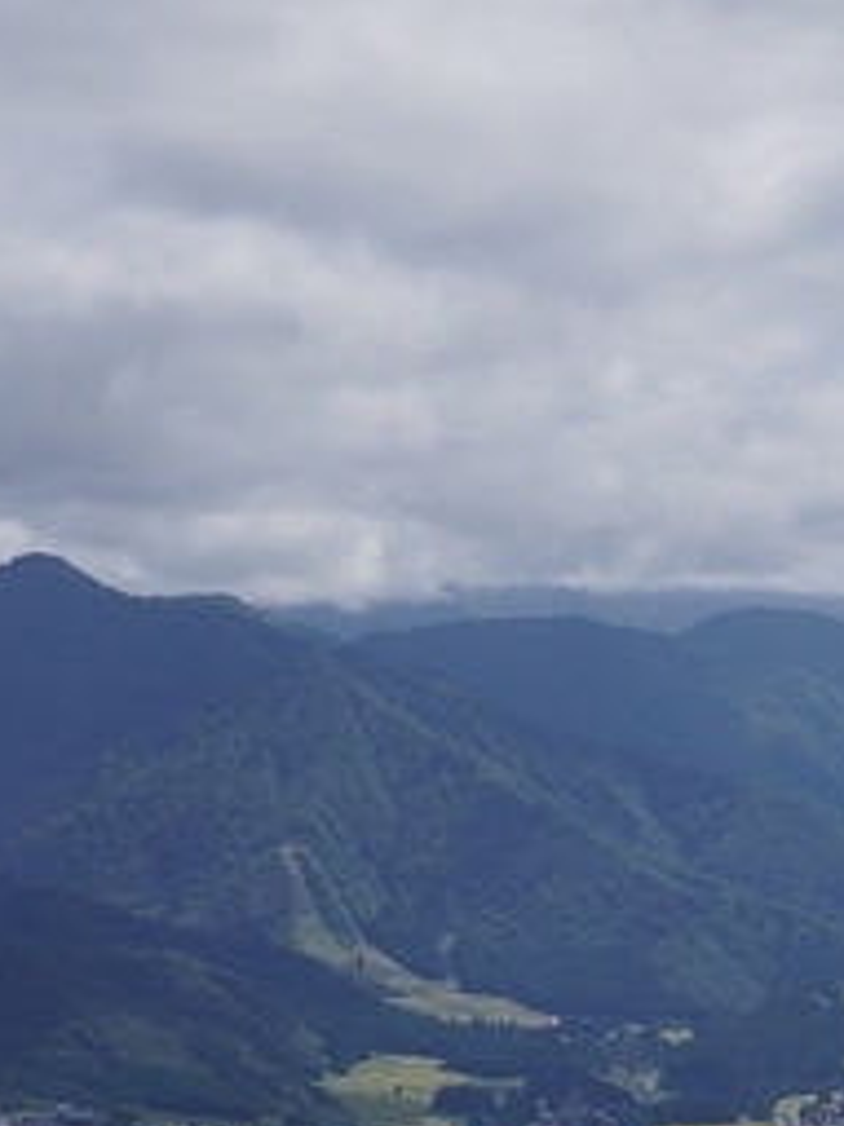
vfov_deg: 14.3
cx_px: 1542
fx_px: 4425
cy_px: 1051
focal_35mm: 136
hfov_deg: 10.2
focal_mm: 20
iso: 100
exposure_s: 1/1600
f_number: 4.5
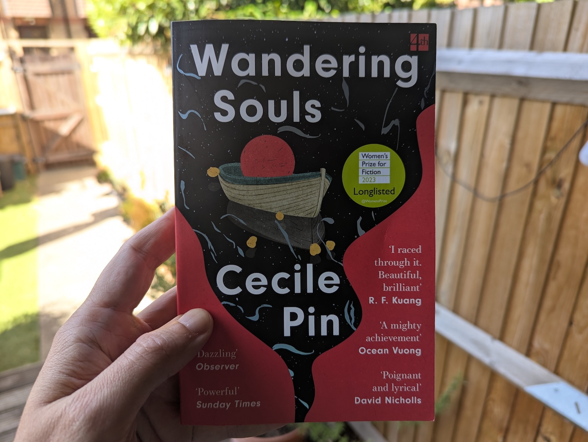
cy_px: 221
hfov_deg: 71.5
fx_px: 408
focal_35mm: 24
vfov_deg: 56.9
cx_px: 294
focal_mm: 6.81
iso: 29
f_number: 1.85
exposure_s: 1/112
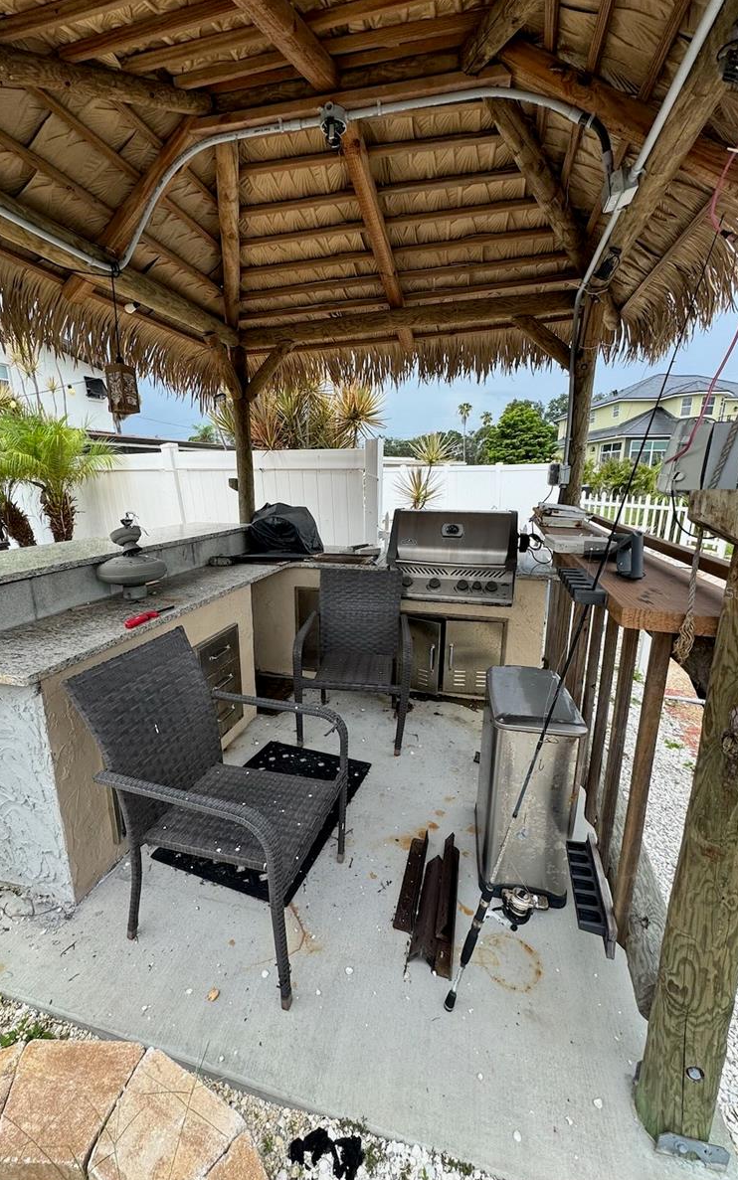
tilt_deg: -13.3
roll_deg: +0.1
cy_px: 592
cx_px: 348
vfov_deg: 101.5
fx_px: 483
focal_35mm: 15
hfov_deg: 74.7
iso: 40
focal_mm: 2.22
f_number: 2.2
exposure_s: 1/582
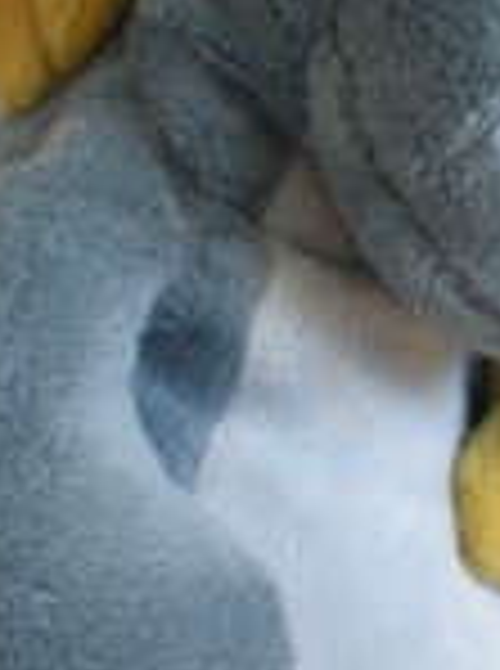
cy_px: 369
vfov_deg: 14.9
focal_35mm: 133
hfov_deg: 11.1
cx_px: 279
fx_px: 2573
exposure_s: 1/59.7
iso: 142
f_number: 3.1
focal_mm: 6.3
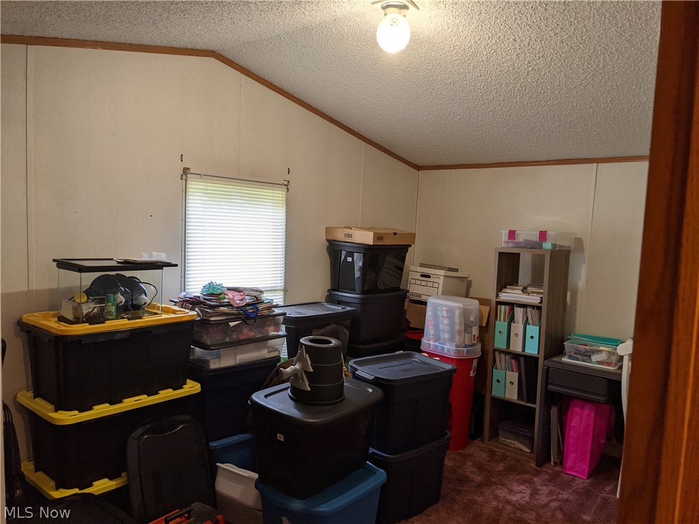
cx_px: 350
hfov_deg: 65.3
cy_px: 262
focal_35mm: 27
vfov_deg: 51.4
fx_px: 545
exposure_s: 1/40
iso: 51
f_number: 1.73
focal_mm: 4.38
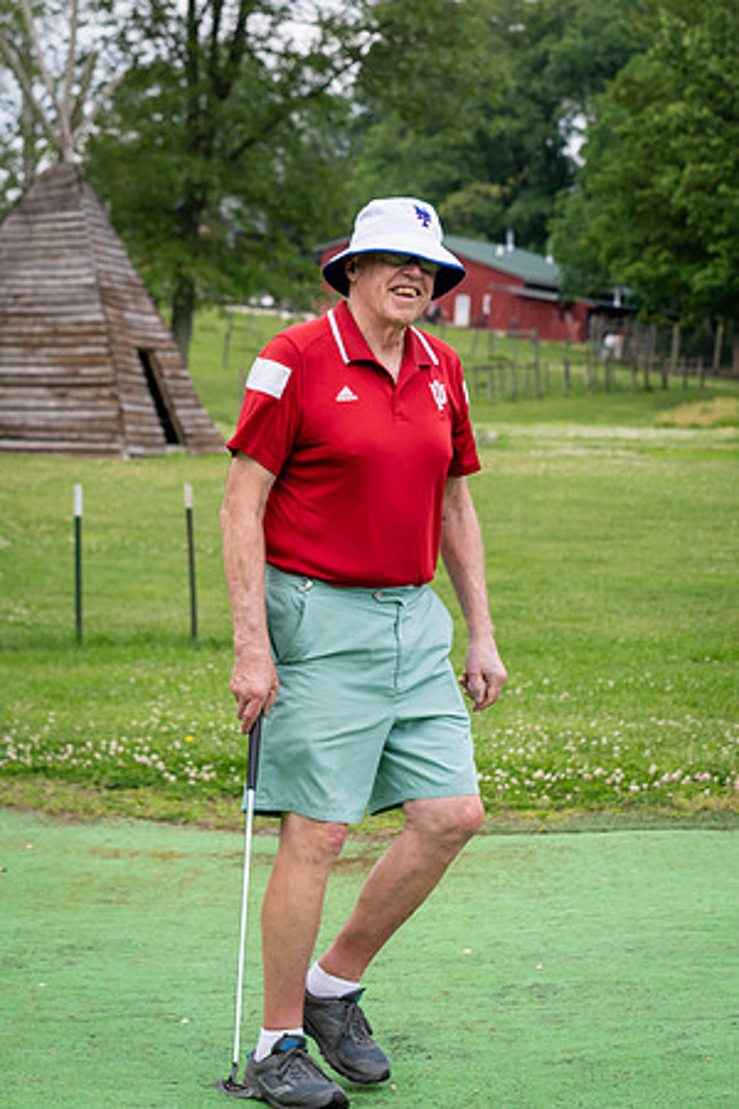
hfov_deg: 12.8
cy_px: 320
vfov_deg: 19.1
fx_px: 3284
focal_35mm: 107
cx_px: 271
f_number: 4.5
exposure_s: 1/800
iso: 125
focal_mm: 50
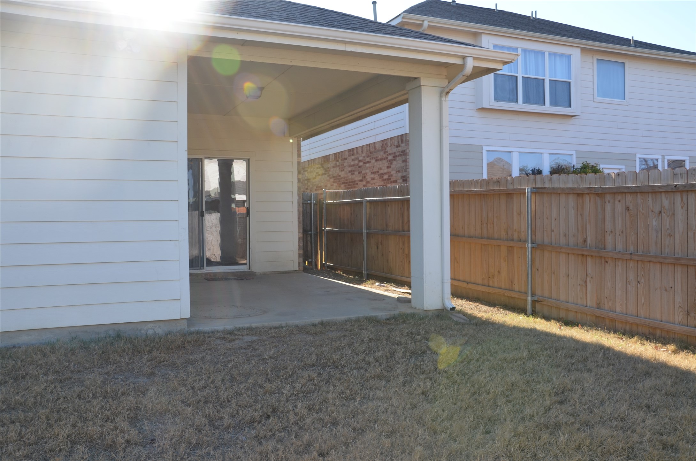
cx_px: 348
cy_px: 230
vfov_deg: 41.5
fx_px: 608
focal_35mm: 32
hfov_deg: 59.6
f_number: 8
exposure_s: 1/200
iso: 200
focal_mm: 21
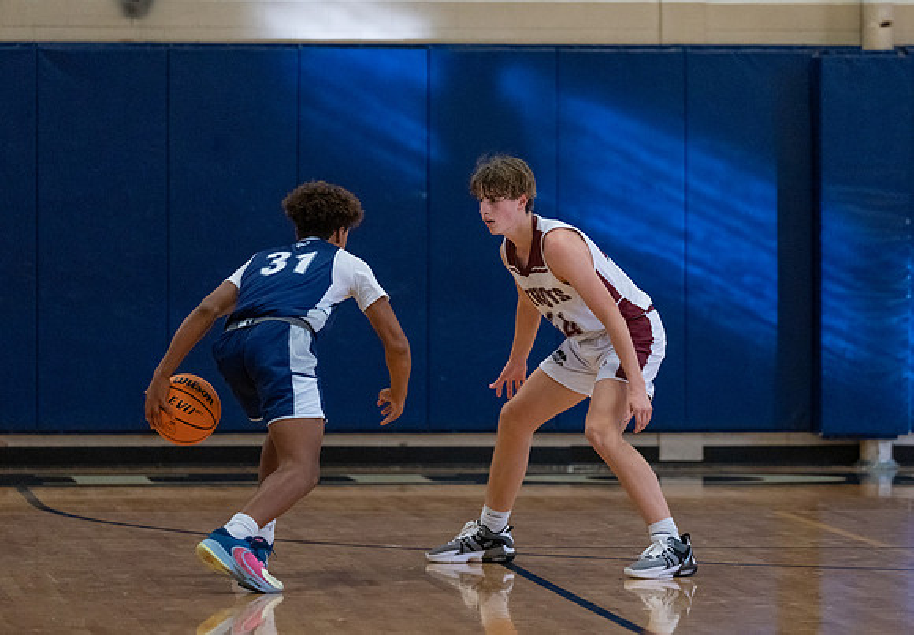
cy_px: 243
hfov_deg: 7.7
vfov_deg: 5.3
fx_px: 6817
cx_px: 496
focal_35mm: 265
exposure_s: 1/1000
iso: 5000
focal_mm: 200
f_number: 2.8
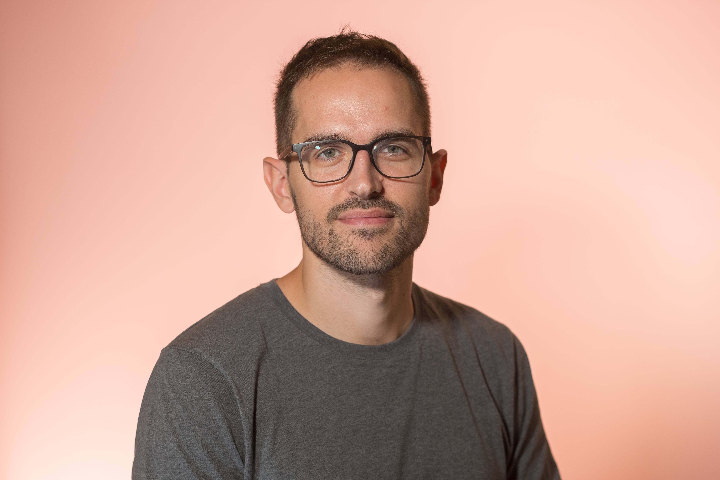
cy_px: 240
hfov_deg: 16.1
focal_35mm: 127
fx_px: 2540
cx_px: 360
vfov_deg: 10.8
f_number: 2.8
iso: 200
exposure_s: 1/200
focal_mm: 85
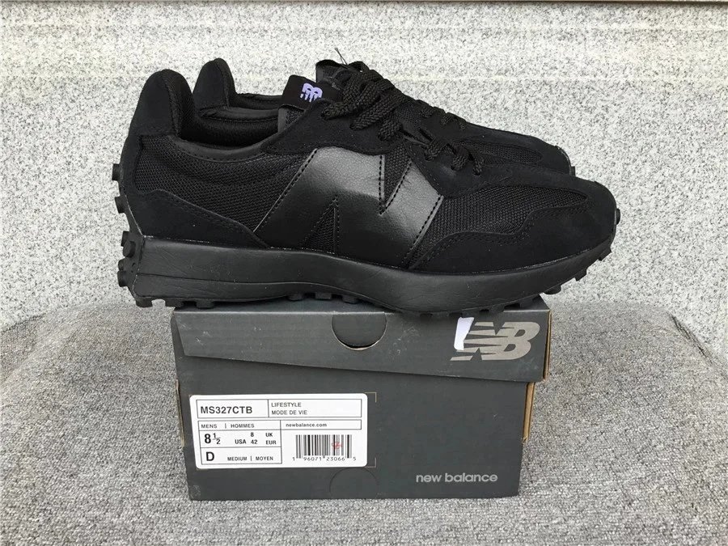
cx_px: 364
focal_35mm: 31
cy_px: 273
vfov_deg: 45.4
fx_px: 652
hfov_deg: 58.4
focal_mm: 3.3
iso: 25
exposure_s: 1/100
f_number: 2.4
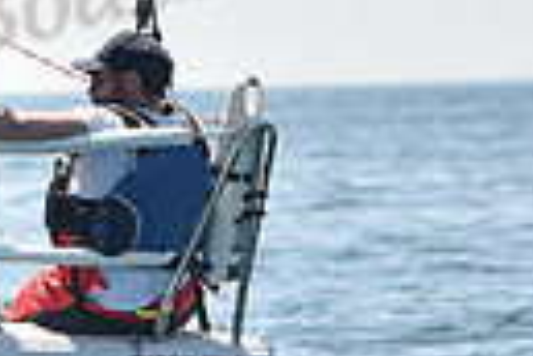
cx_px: -516
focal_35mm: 473
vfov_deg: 2.9
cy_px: 296
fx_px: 7002
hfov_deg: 4.3
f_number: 4
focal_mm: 105
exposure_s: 1/800
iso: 250
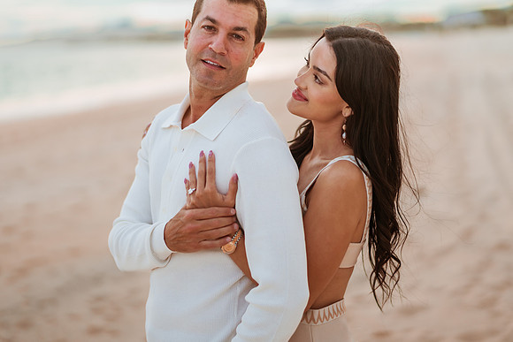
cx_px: 266
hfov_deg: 32.5
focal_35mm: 62
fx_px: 880
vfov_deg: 22.0
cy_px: 171
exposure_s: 1/6400
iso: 250
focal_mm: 58
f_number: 1.4
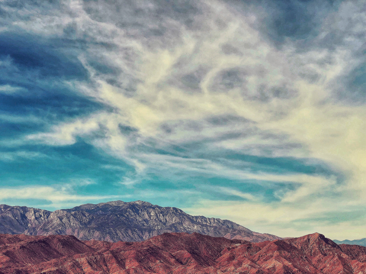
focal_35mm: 57
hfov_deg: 33.8
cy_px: 137
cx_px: 183
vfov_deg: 25.7
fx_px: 603
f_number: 2.8
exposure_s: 1/1412
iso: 20
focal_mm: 6.6
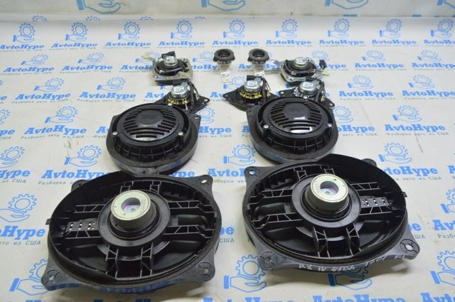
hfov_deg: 62.0
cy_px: 151
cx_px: 228
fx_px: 379
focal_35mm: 30
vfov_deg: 43.5
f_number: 5.6
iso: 400
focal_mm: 20
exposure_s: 1/20
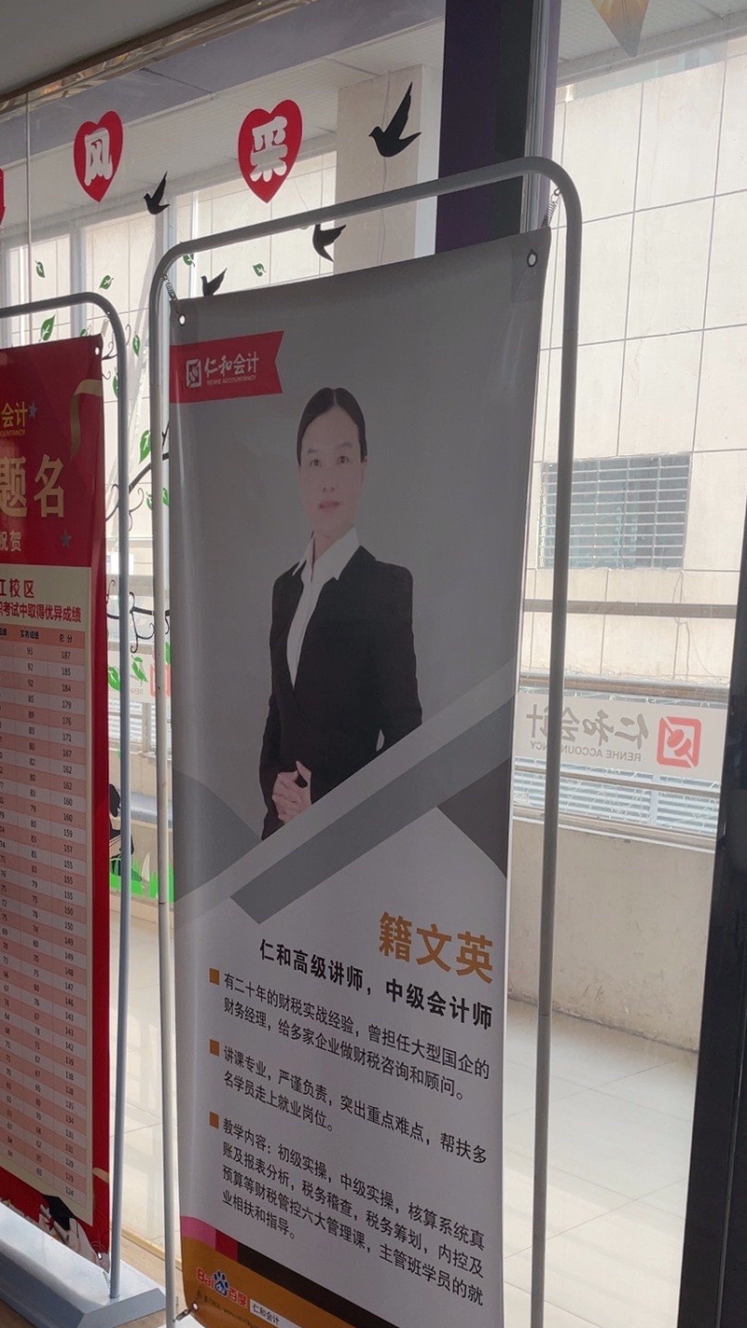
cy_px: 660
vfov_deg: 32.4
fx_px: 2289
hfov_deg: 18.5
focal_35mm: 65
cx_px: 390
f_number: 1.6
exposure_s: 1/255
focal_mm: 4.2
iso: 32
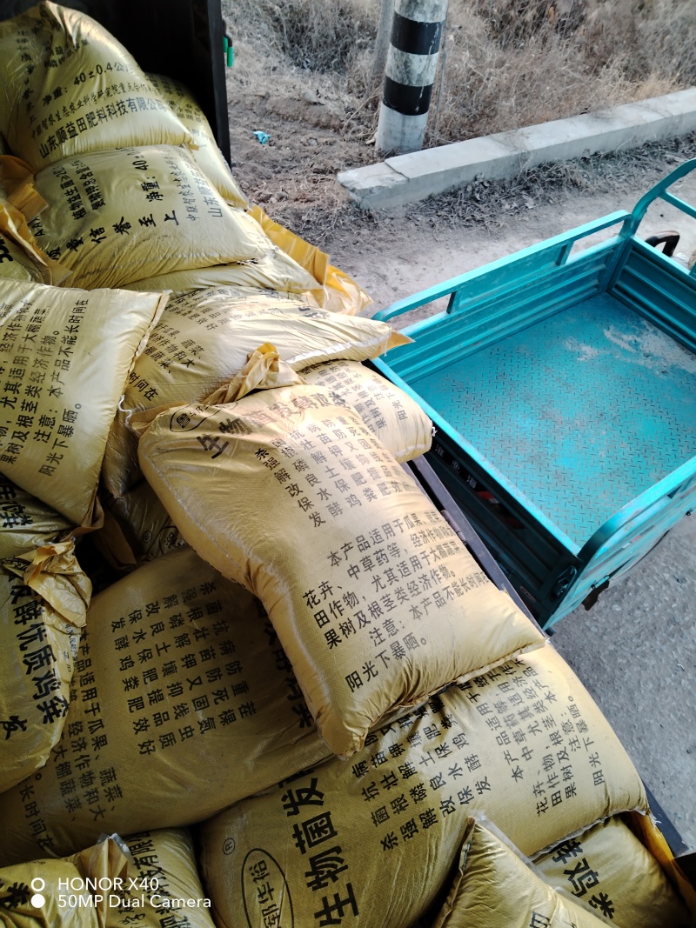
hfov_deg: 53.1
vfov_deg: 67.3
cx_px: 348
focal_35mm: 26
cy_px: 464
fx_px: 697
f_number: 1.8
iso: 214
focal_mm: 4.25
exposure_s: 1/50
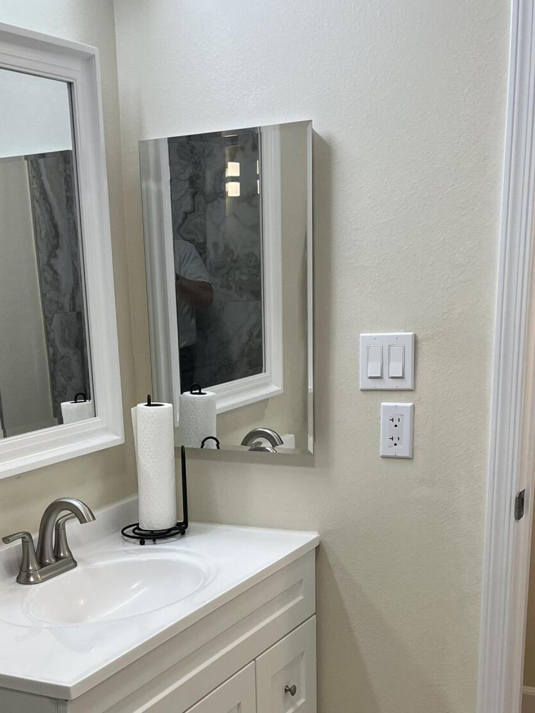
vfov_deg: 39.0
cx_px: 193
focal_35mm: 47
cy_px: 563
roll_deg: +2.4
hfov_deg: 30.7
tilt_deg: -16.7
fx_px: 968
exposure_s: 1/120
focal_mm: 5.1
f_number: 1.6
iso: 64
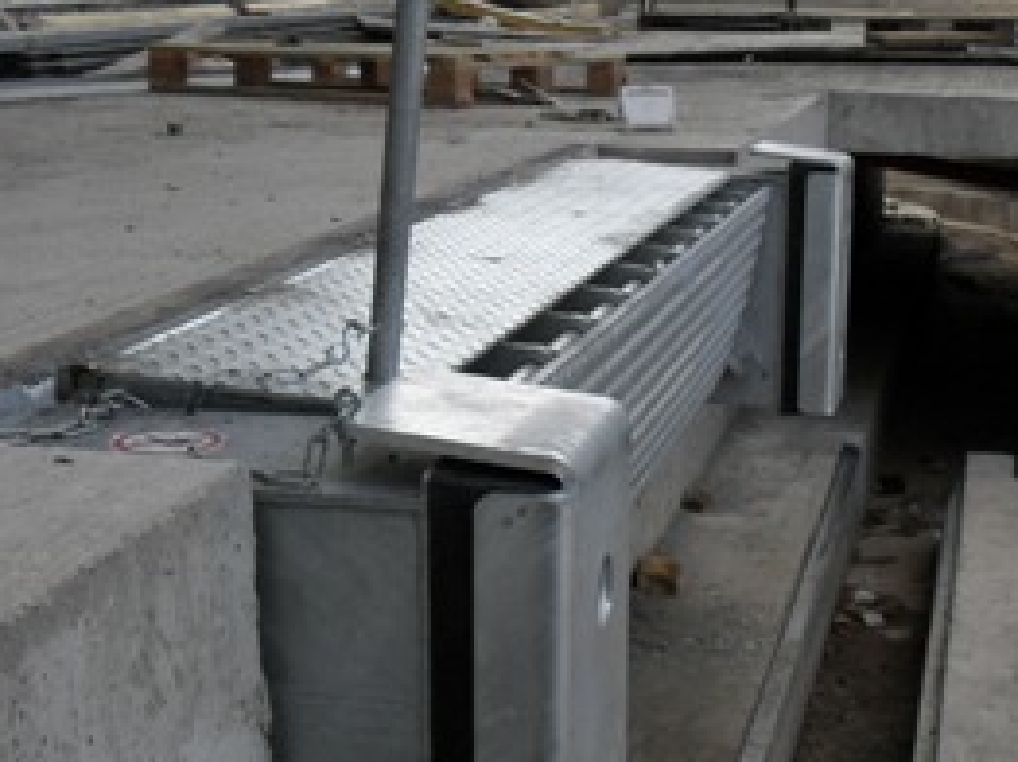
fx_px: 1910
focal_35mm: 65
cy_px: 482
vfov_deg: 22.5
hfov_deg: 29.8
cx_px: 513
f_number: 2.8
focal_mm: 6.3
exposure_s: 1/350
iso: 80
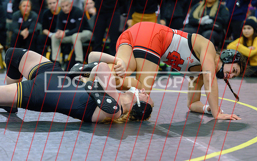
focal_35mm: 116
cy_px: 113
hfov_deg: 18.0
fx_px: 813
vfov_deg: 11.3
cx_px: 110
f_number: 2.8
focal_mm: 85
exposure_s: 1/800
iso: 2800
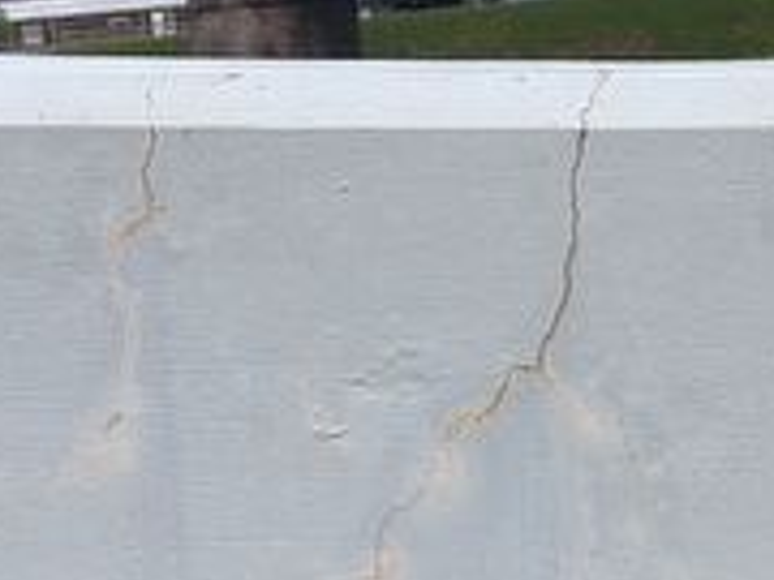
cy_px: 941
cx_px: 314
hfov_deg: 19.2
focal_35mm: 102
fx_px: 2281
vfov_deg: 13.4
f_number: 1.8
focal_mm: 5.56
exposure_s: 1/1600
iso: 100
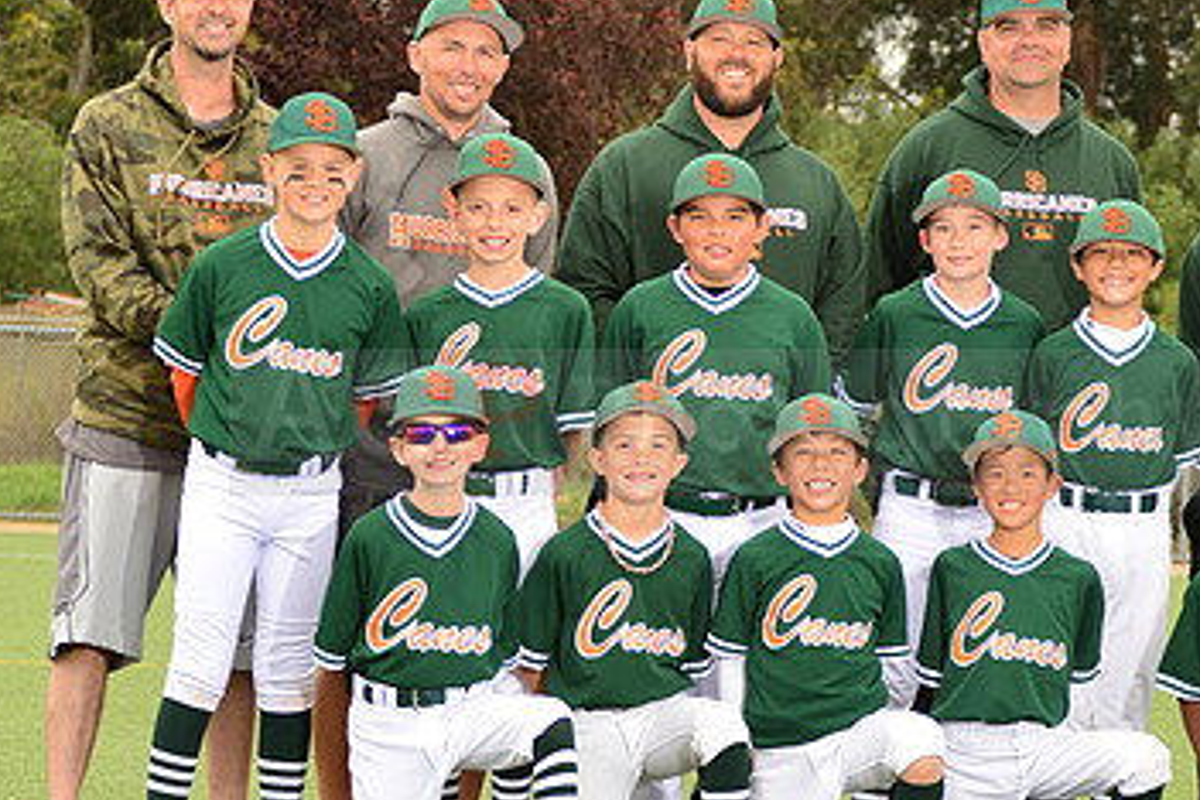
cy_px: 395
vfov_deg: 8.7
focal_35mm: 157
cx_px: 803
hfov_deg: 13.1
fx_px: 5233
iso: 200
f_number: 6.3
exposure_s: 1/250
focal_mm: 95
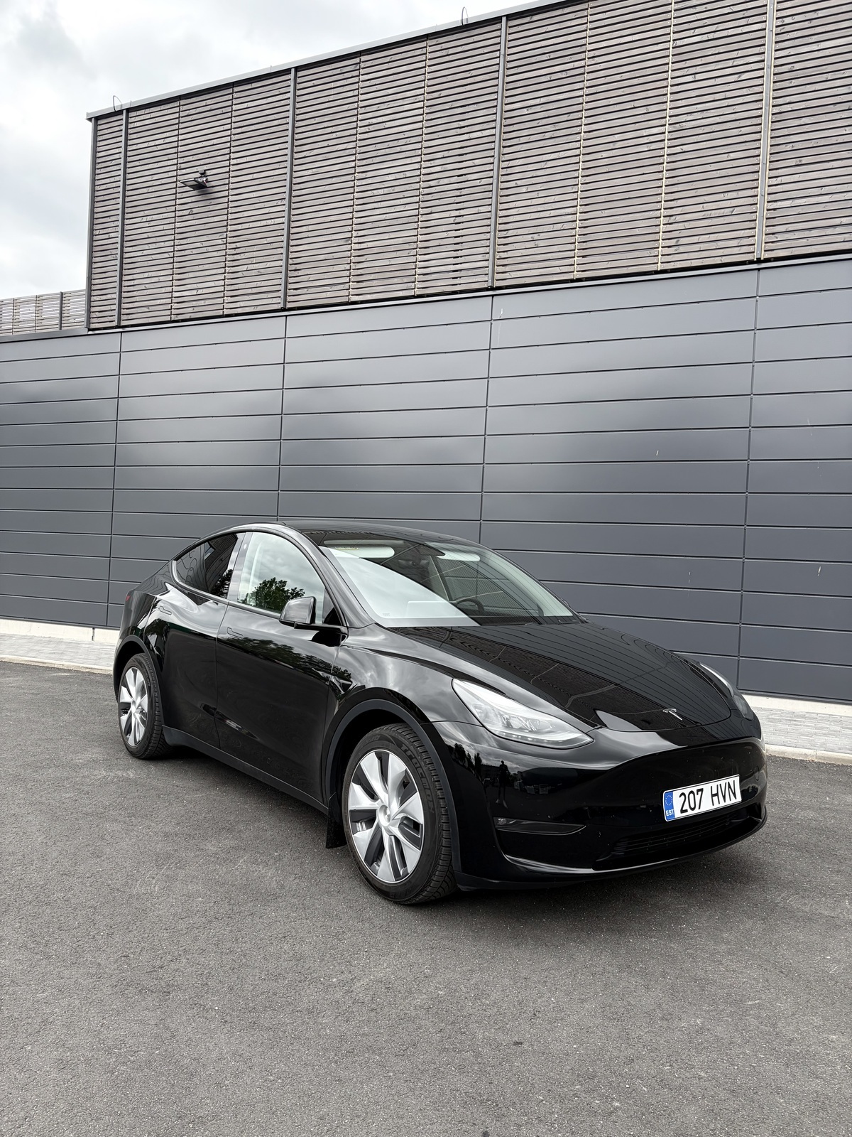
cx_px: 426
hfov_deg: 53.1
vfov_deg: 67.3
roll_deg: -2.1
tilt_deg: +1.1
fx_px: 853
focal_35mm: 26
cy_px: 568
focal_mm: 5.96
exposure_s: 1/660
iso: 64
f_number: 1.6
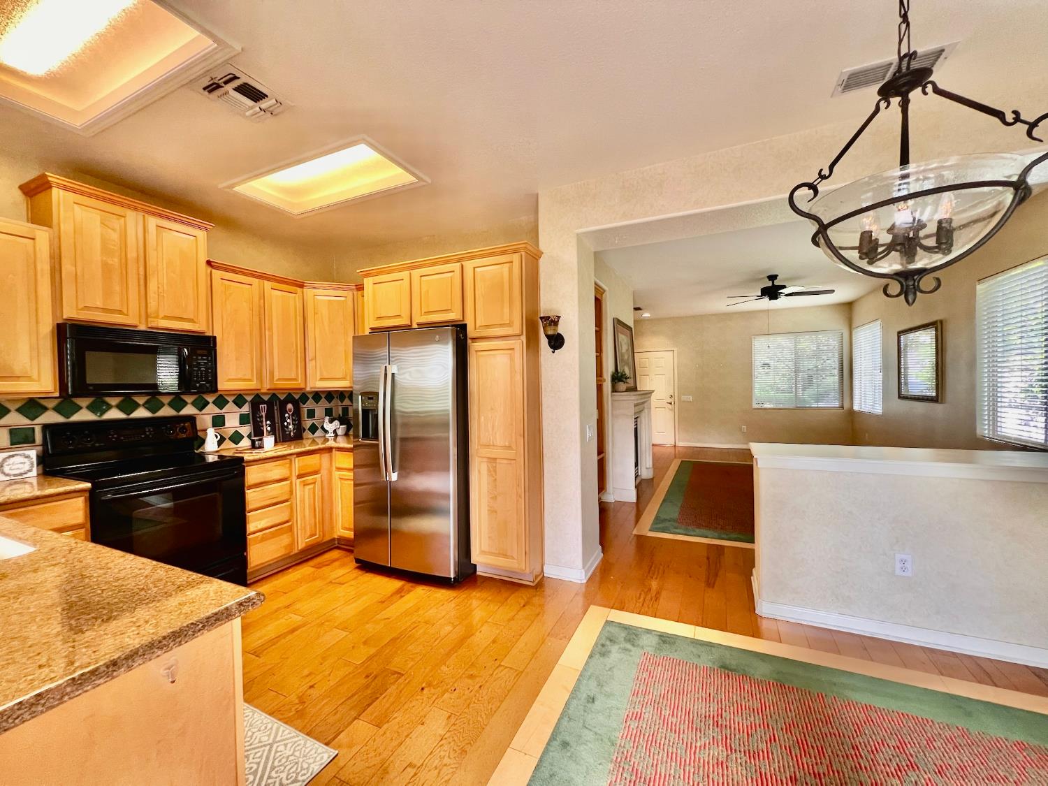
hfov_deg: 106.2
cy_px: 393
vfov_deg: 89.9
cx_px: 524
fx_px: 394
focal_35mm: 13
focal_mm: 1.57
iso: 160
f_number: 1.8
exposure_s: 1/99
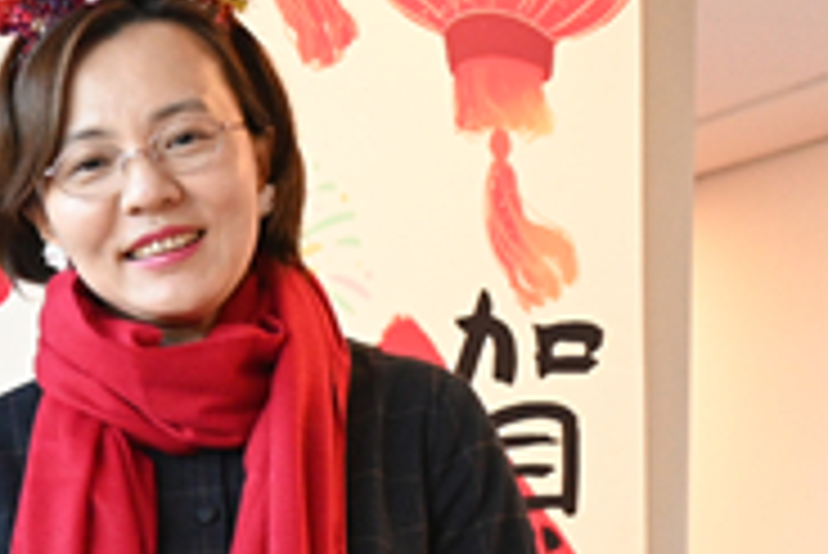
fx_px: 4005
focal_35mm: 174
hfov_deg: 11.1
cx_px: -590
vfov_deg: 7.8
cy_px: 631
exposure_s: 1/200
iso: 2500
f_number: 5
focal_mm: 40
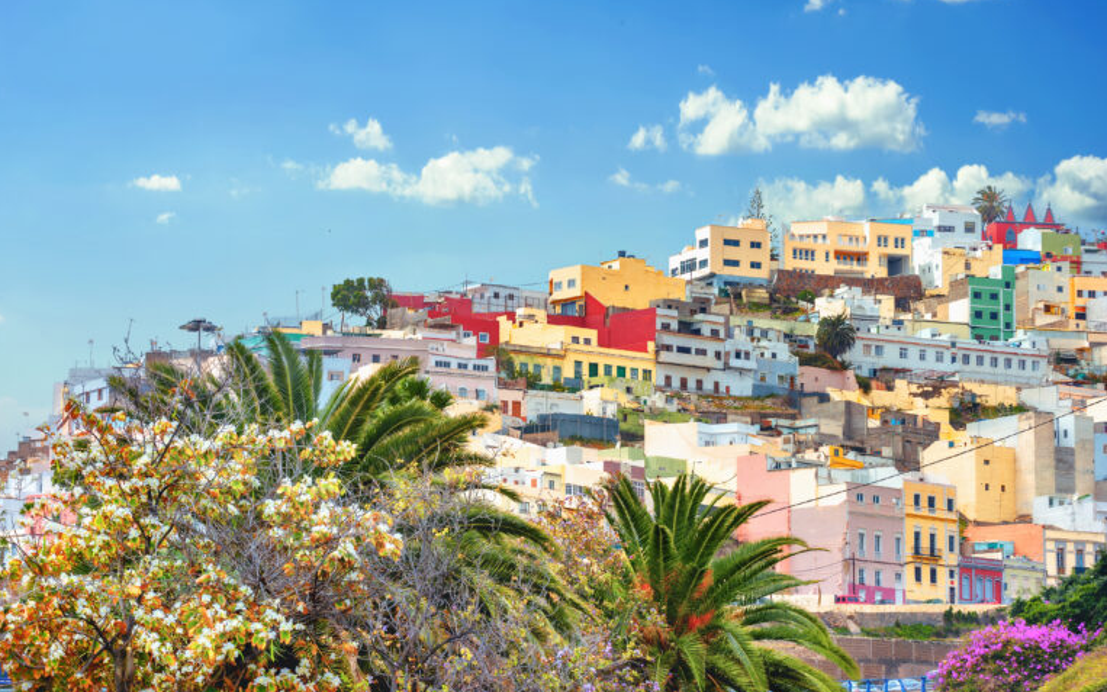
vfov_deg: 11.0
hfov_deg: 17.5
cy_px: 342
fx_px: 3590
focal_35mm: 119
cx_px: 551
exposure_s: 1/200
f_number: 11
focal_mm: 116
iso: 200
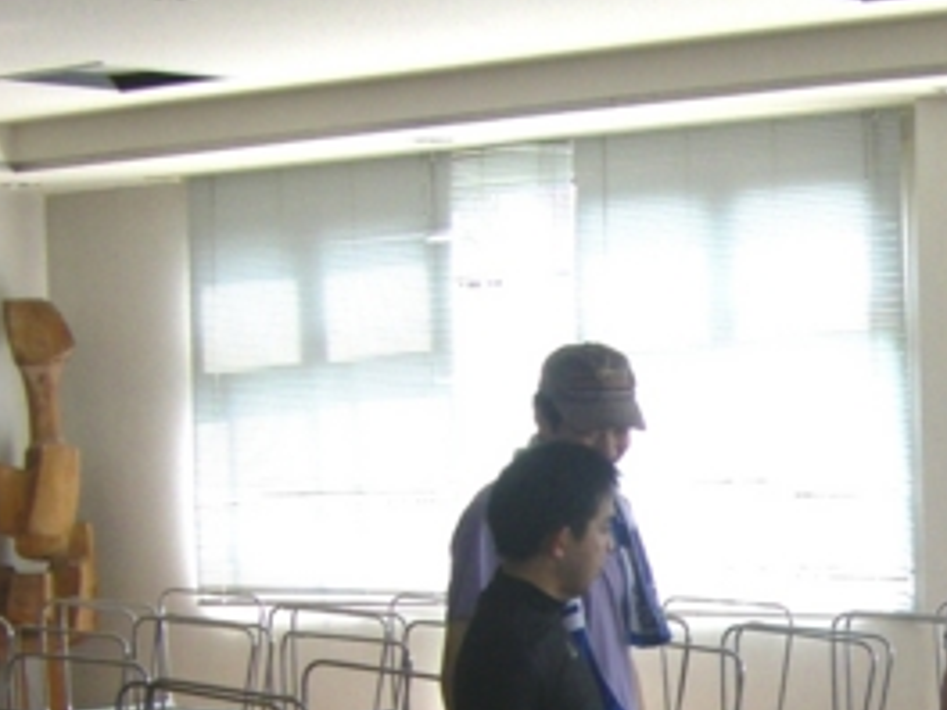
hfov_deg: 16.6
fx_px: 3146
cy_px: 796
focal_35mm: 115
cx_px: 1012
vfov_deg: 12.6
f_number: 3.5
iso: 100
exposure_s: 1/50
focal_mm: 6.3
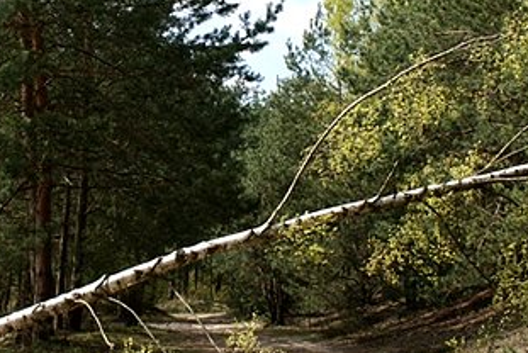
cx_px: 144
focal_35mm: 113
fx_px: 1659
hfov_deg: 18.0
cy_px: 126
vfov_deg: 12.1
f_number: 9
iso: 100
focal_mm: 26
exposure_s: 1/125
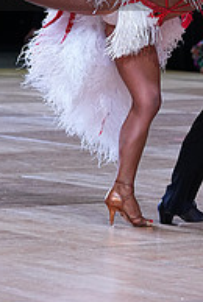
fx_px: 2039
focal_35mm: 242
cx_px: 155
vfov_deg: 8.4
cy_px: -40
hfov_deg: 5.7
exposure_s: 1/500
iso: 1250
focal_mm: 81
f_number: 4
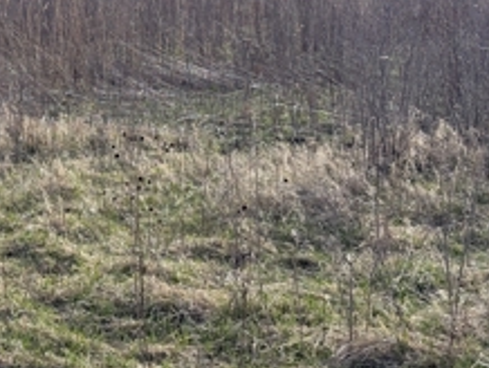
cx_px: 94
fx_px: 1244
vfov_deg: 16.8
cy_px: 141
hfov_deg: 21.9
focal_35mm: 88
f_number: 1.78
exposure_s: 1/3534
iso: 100
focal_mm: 6.76
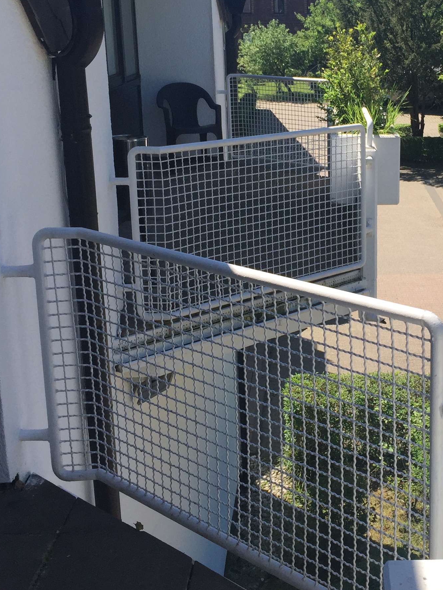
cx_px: 367
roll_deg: -0.3
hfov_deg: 26.9
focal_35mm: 53
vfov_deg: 36.1
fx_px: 905
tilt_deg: -13.9
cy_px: 263
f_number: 2.2
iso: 32
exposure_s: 1/1464
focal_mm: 4.15
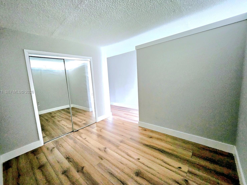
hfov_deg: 101.9
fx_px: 100
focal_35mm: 14
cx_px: 115
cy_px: 92
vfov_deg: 85.7
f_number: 2.2
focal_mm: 1.74
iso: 500
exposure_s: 1/30
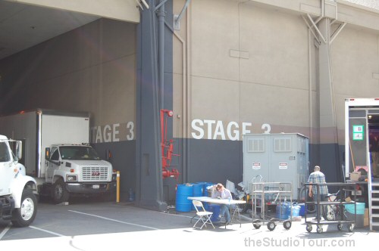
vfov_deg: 23.7
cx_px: 190
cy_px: 126
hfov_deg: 35.1
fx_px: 599
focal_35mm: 57
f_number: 5.6
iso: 200
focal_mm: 38
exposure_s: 1/125
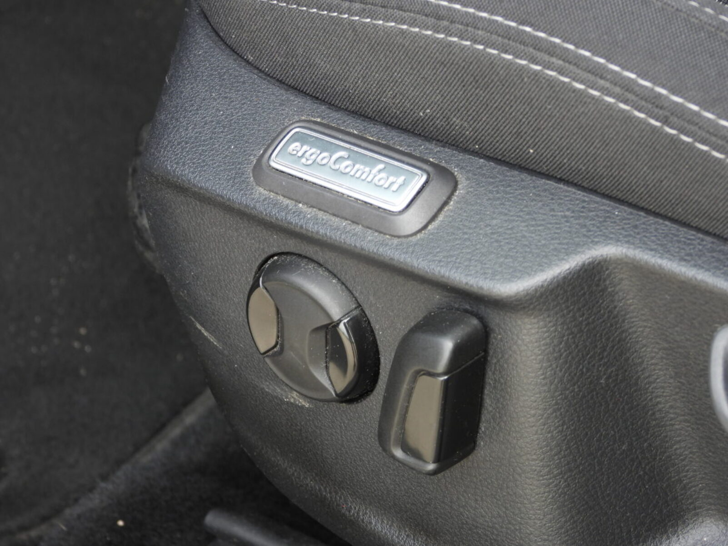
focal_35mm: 185
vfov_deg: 8.0
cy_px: 273
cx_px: 364
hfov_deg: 10.7
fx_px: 3891
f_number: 4.5
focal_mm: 33.2
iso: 125
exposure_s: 1/60
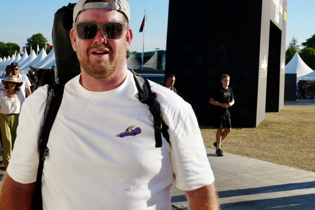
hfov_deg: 50.5
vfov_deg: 35.0
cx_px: 133
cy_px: 94
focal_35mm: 38
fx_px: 333
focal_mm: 18
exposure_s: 1/160
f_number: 10
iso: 100
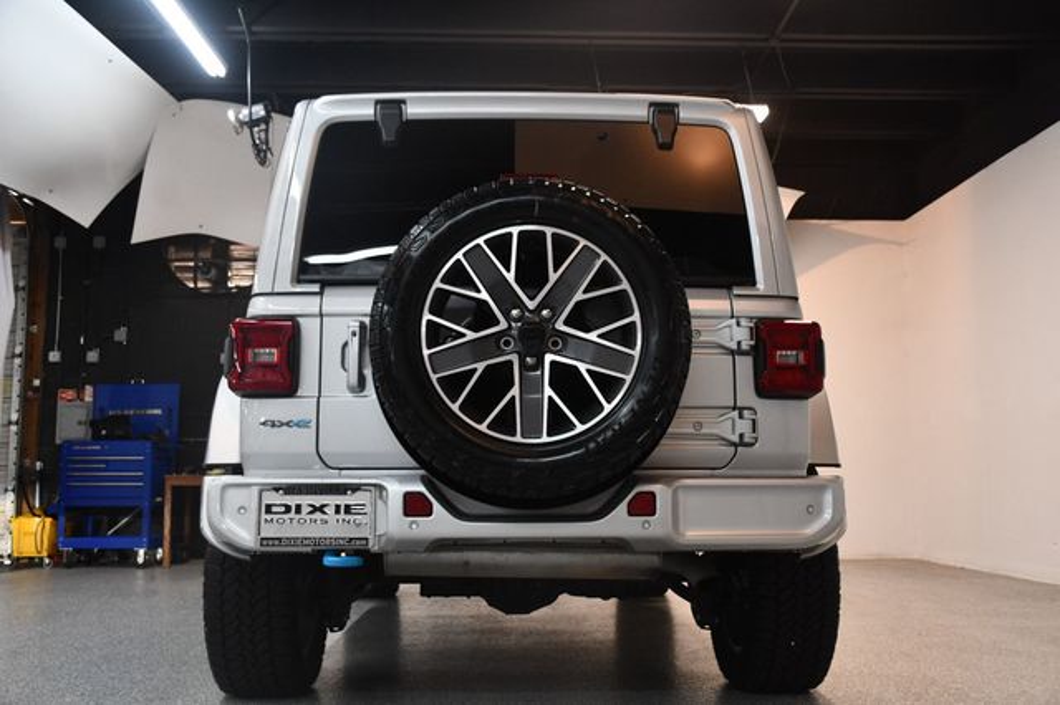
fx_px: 1059
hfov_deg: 53.2
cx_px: 530
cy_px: 352
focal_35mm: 36
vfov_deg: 36.8
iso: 1600
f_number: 3.8
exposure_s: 1/125
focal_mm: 24
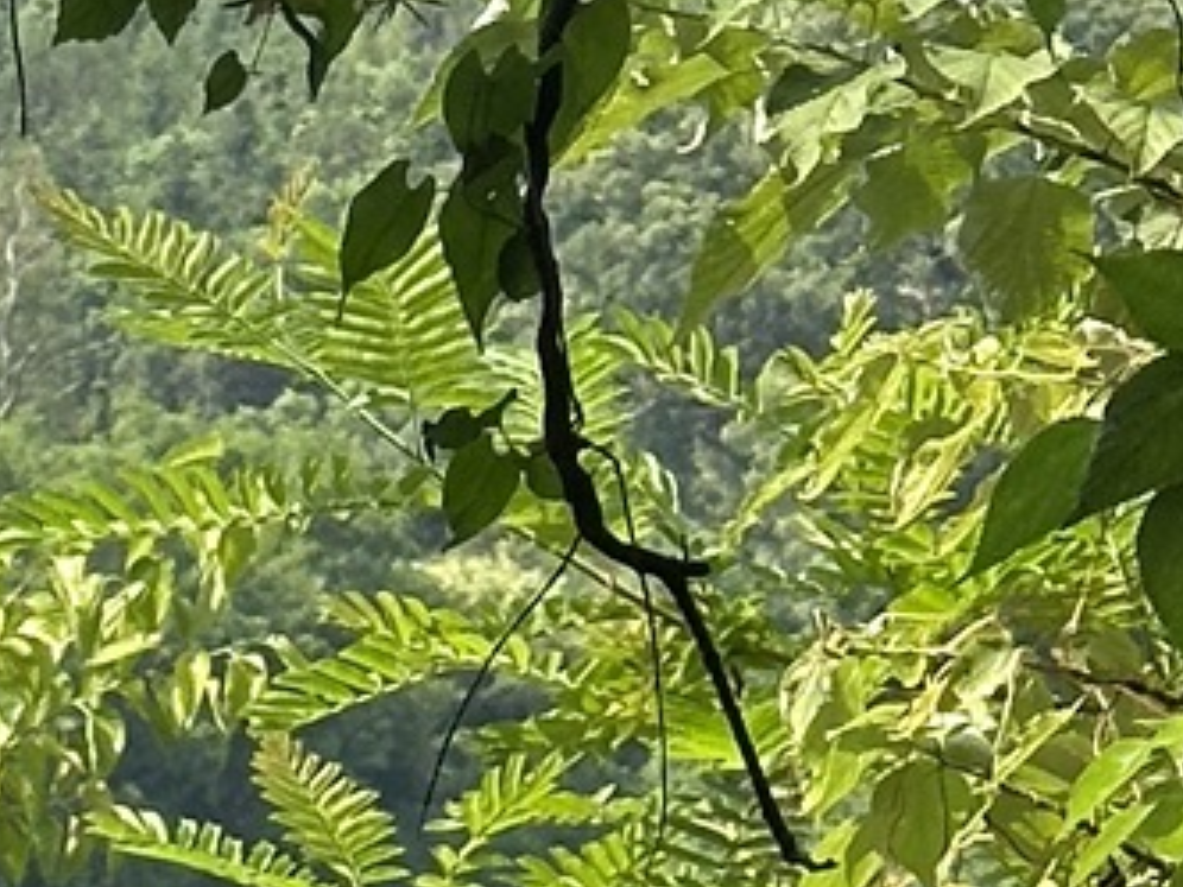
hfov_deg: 6.7
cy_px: 1147
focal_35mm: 289
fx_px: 9877
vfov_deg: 5.1
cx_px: -677
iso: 64
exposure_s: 1/2469
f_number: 1.78
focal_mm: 6.86
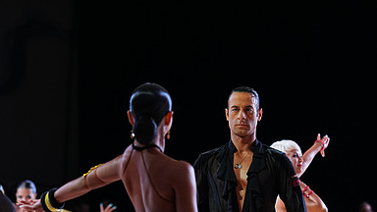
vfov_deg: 5.2
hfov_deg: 9.2
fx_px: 2339
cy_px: 266
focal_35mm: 234
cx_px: 188
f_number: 4
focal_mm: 148
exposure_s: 1/400
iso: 1600
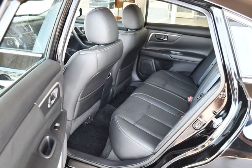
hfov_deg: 53.1
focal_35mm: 36
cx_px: 126
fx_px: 252
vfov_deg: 36.9
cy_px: 84
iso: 1100
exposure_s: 1/125
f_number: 3.5
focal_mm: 18
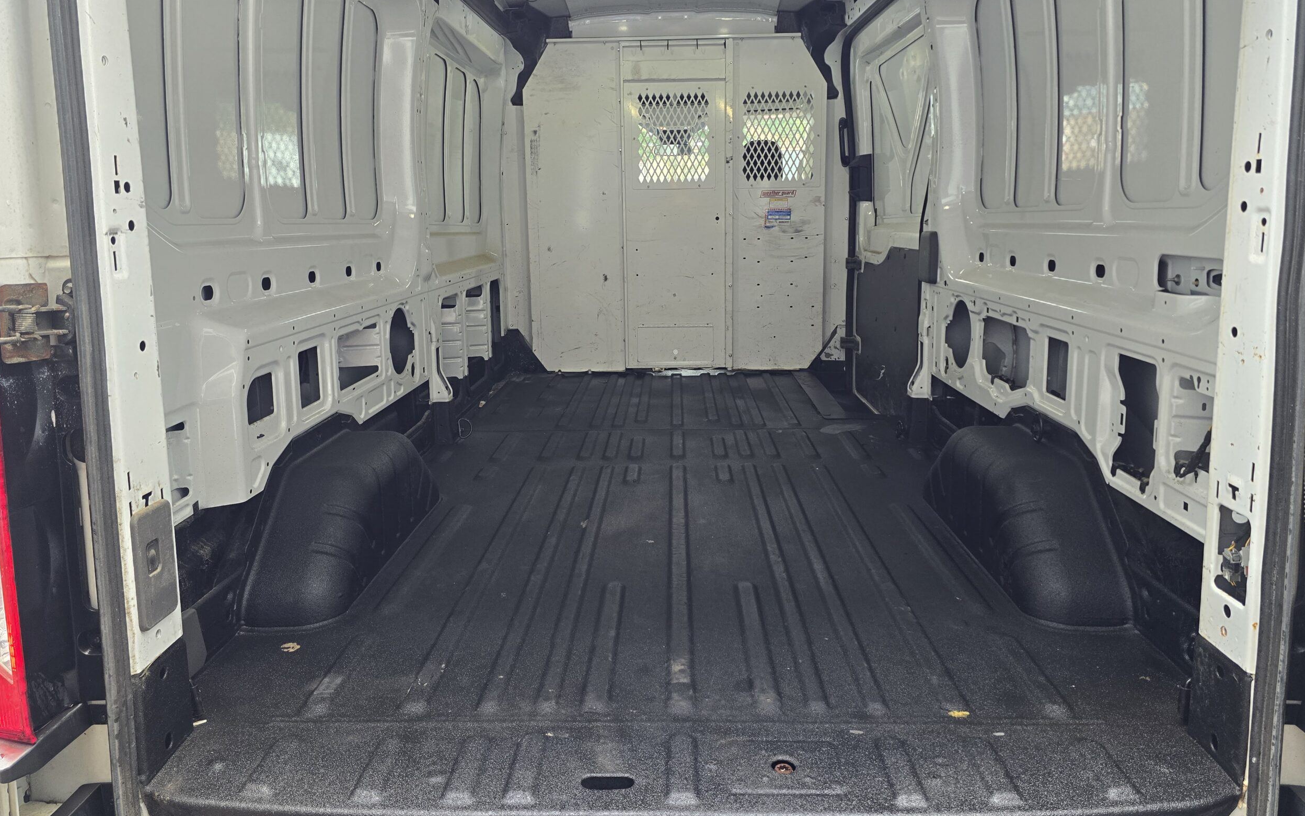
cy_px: 323
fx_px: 889
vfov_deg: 48.9
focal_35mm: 25
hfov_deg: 72.5
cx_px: 640
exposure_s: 1/180
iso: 125
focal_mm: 6.3
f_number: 1.7
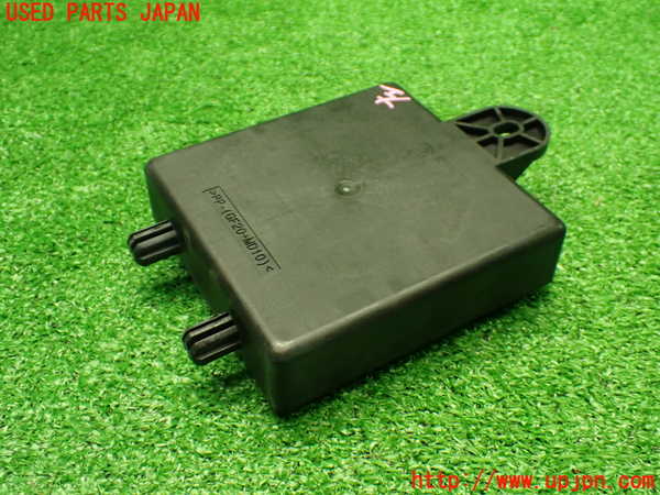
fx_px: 725
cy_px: 248
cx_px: 330
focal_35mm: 38
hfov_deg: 49.0
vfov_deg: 37.7
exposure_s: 1/80
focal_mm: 6.83
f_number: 2.7
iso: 800
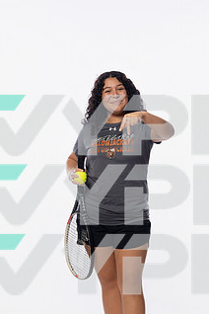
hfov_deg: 18.2
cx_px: 113
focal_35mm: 75
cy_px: 196
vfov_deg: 26.9
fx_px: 653
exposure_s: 1/250
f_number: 5.6
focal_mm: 53
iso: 640
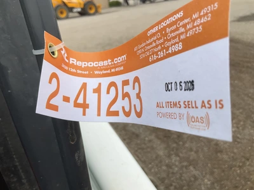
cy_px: 95
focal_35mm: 29
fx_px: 213
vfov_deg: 48.2
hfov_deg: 61.7
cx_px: 127
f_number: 1.8
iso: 25
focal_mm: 3
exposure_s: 1/586
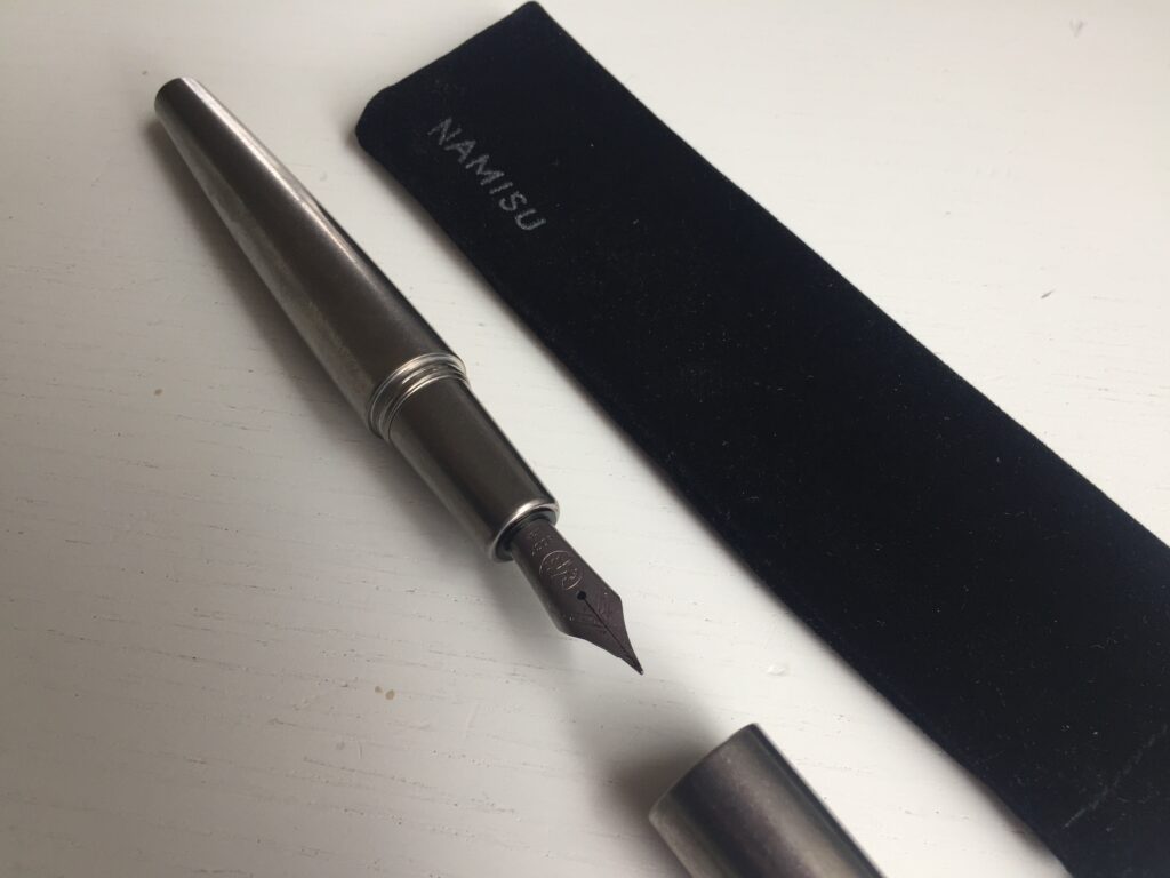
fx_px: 980
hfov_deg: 61.7
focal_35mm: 29
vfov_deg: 48.2
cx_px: 585
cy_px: 439
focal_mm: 4.15
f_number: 2.2
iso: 50
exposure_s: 1/100
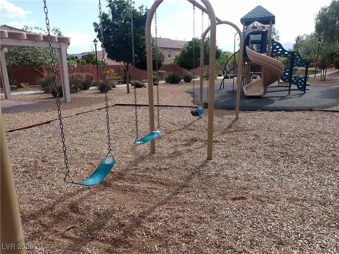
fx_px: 245
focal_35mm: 25
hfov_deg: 69.4
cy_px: 127
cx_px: 170
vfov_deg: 54.9
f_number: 8
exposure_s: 1/160
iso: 100
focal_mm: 4.5
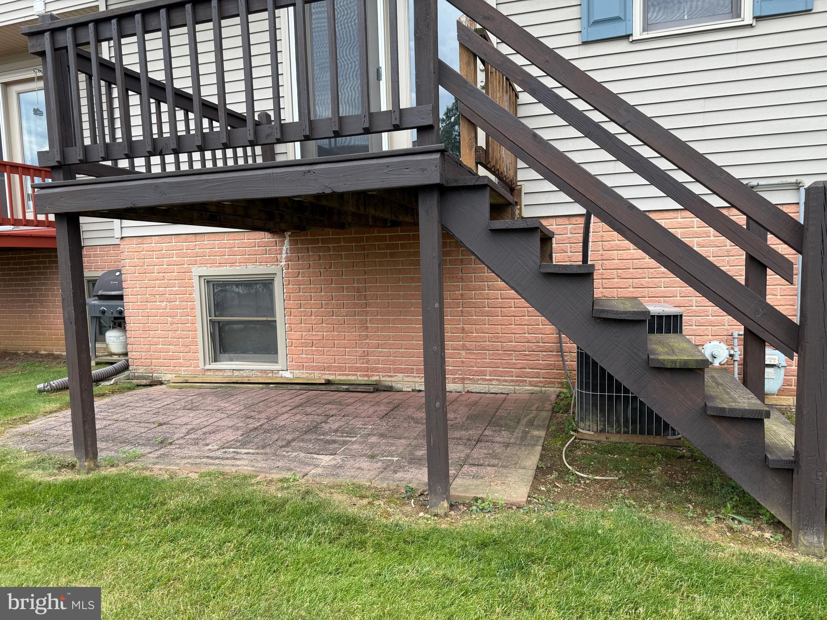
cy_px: 310
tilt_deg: -3.2
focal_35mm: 24
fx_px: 573
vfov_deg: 56.8
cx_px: 414
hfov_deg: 71.6
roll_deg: +1.0
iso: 80
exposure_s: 1/1106
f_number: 1.78
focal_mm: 6.76
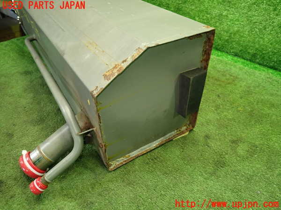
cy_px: 105
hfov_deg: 69.4
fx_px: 203
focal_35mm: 25
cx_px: 140
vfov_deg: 54.9
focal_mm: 4.5
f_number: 2
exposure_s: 1/30
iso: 250
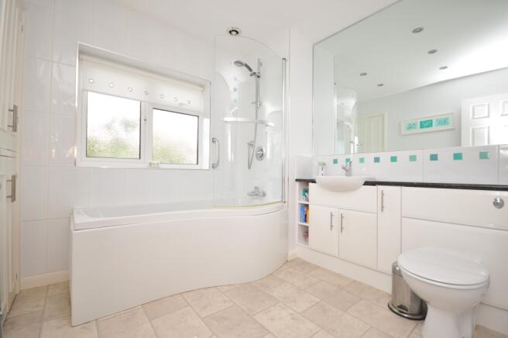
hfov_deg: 100.4
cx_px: 254
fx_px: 211
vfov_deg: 77.2
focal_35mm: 15
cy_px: 169
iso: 200
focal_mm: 10
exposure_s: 1/80
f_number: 4
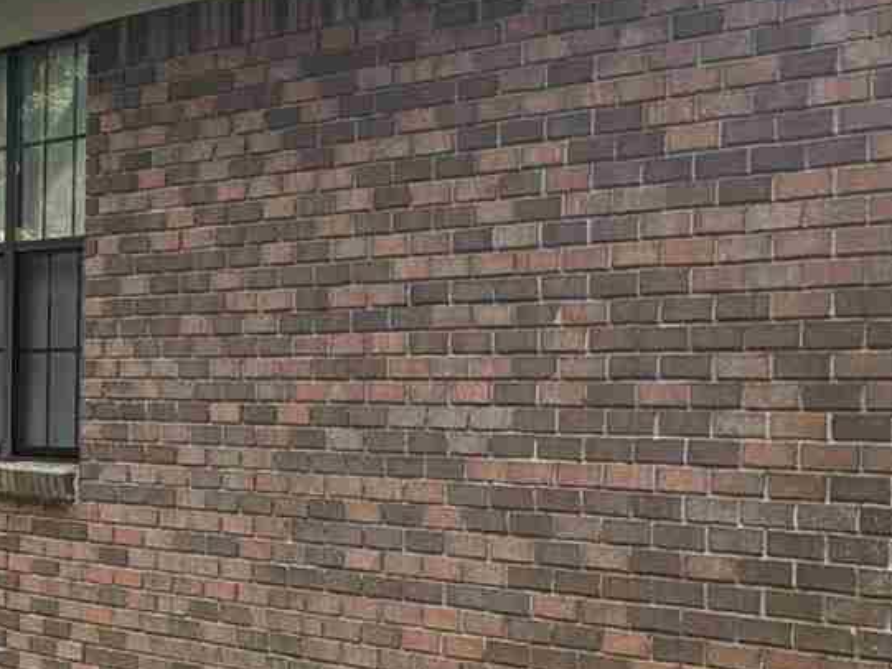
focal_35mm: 106
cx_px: 429
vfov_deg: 14.0
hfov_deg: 18.5
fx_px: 2732
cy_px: 425
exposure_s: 1/232
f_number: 1.8
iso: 40
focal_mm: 3
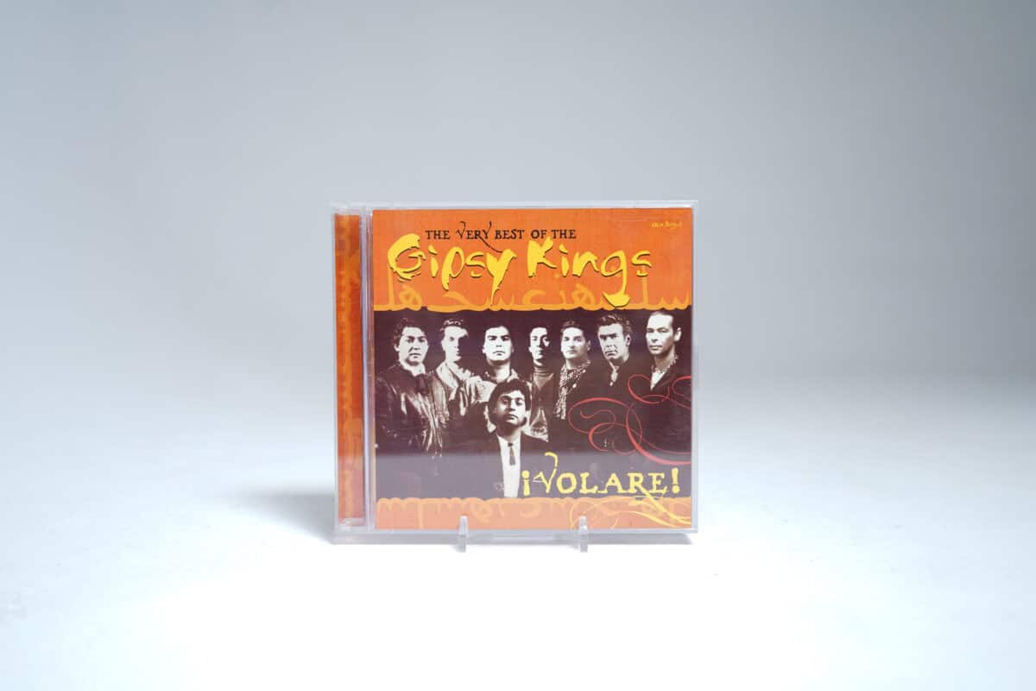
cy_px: 346
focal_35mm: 34
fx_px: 978
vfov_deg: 38.9
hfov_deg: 55.8
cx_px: 518
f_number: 4
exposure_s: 1/4
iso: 64
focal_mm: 34
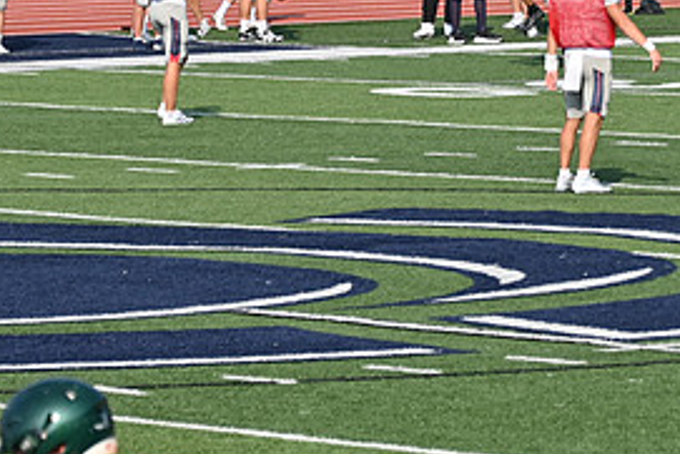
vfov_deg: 3.0
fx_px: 8769
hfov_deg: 4.4
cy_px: -14
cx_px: 514
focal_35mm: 464
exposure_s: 1/800
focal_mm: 145
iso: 100
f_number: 5.6
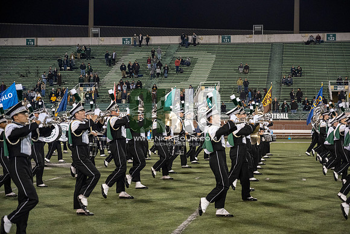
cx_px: 175
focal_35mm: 70
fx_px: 681
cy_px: 117
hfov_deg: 28.8
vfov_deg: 19.5
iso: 2500
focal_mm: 70
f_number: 4
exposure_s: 1/500
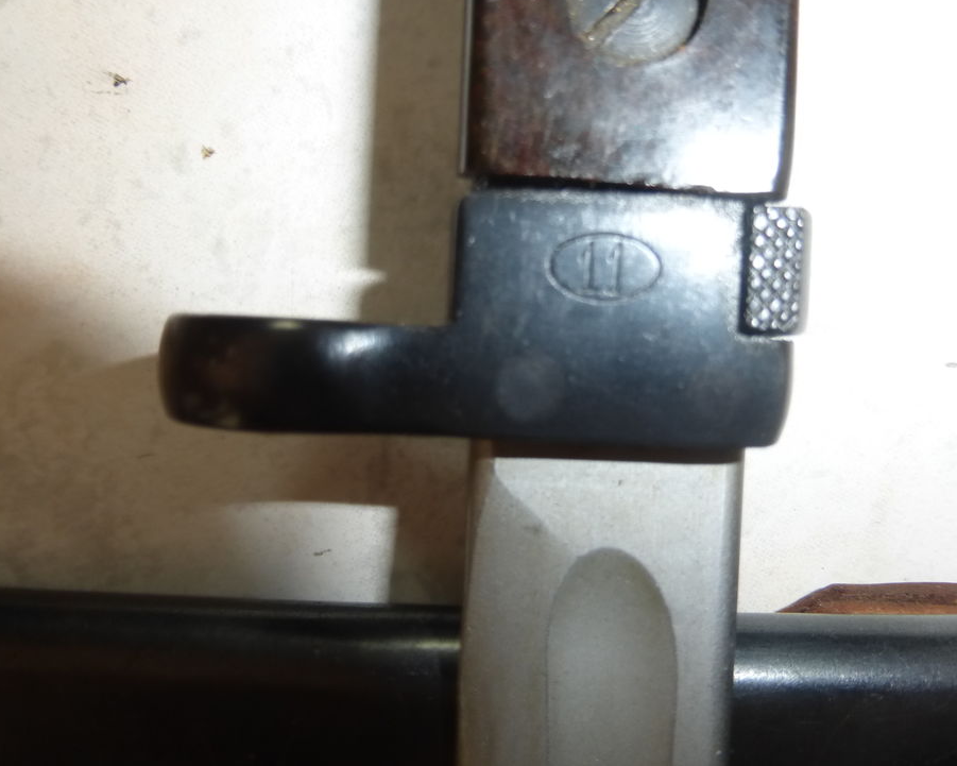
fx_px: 736
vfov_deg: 54.9
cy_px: 369
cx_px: 519
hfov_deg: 65.9
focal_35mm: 26
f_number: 3.3
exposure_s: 1/4
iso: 160
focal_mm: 4.3
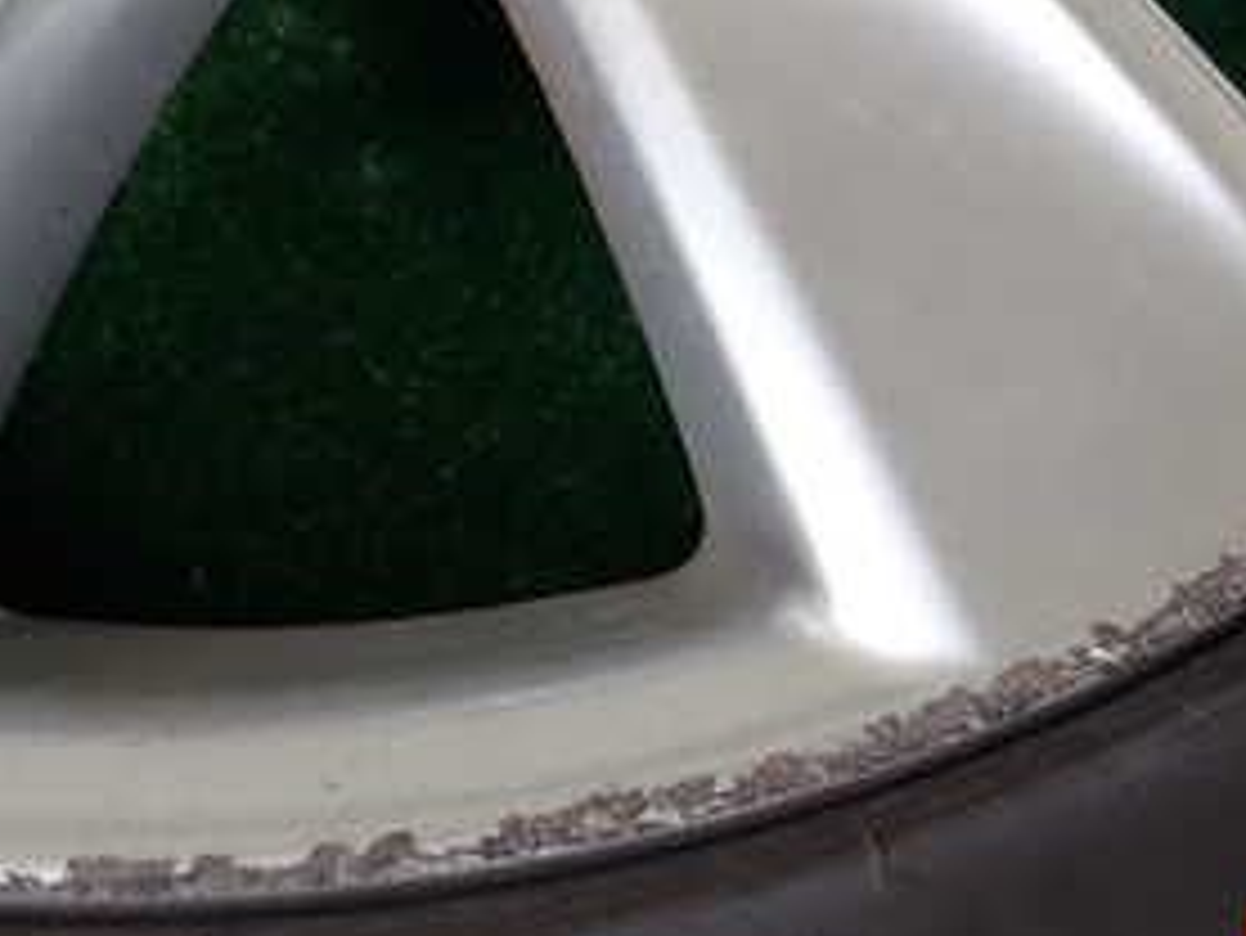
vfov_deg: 21.8
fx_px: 2341
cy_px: -4
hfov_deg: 29.4
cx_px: 913
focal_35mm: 65
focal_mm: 5.4
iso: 200
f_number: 2.3
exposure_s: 1/125
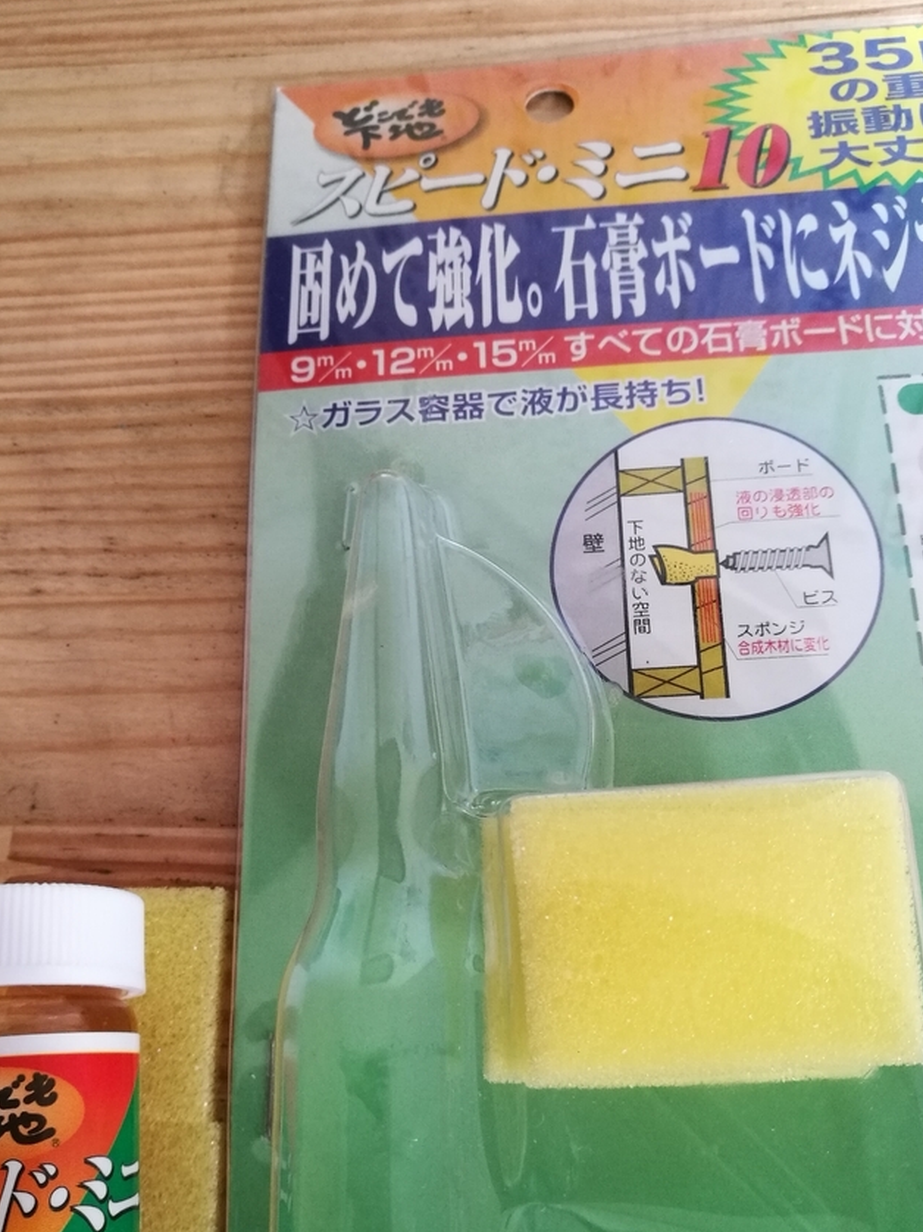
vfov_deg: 55.2
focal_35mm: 33
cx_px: 434
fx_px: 1174
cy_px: 701
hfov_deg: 42.9
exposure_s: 1/25
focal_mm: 4.5
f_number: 2.2
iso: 320
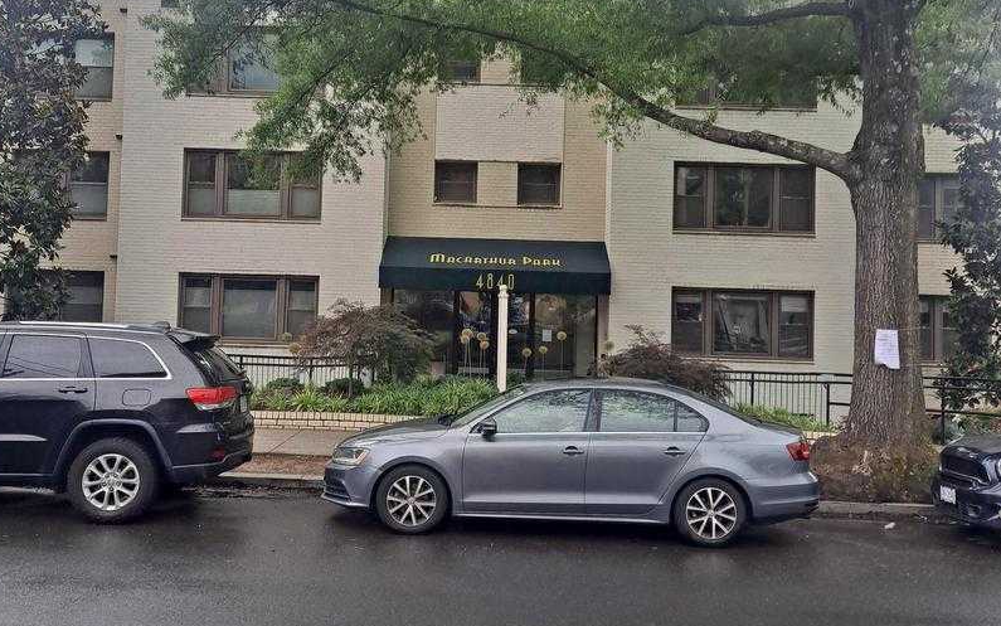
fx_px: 982
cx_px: 492
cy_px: 247
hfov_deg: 54.0
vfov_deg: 35.2
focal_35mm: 36
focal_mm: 4.6
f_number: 2
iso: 32
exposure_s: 1/735
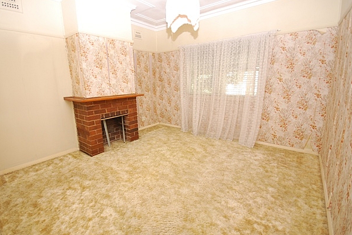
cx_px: 168
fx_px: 157
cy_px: 112
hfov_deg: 96.6
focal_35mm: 16
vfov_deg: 73.8
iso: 360
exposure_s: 1/60
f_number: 4
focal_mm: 10
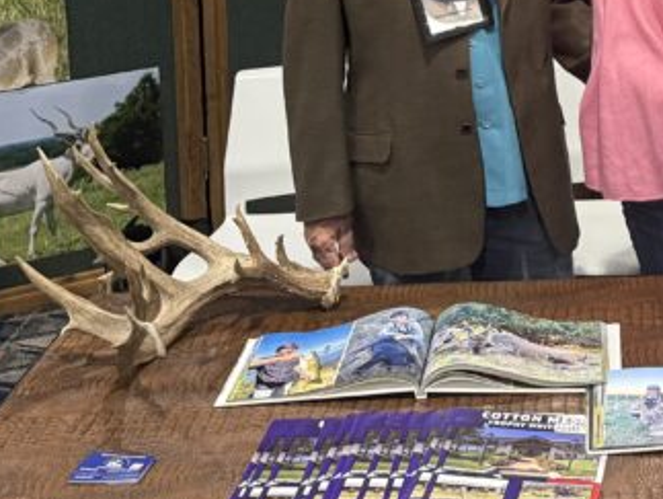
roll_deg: +0.7
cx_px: 702
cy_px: -160
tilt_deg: -6.1
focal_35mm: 76
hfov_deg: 24.2
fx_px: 1457
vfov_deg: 18.1
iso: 320
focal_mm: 6.76
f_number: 1.78
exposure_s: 1/60
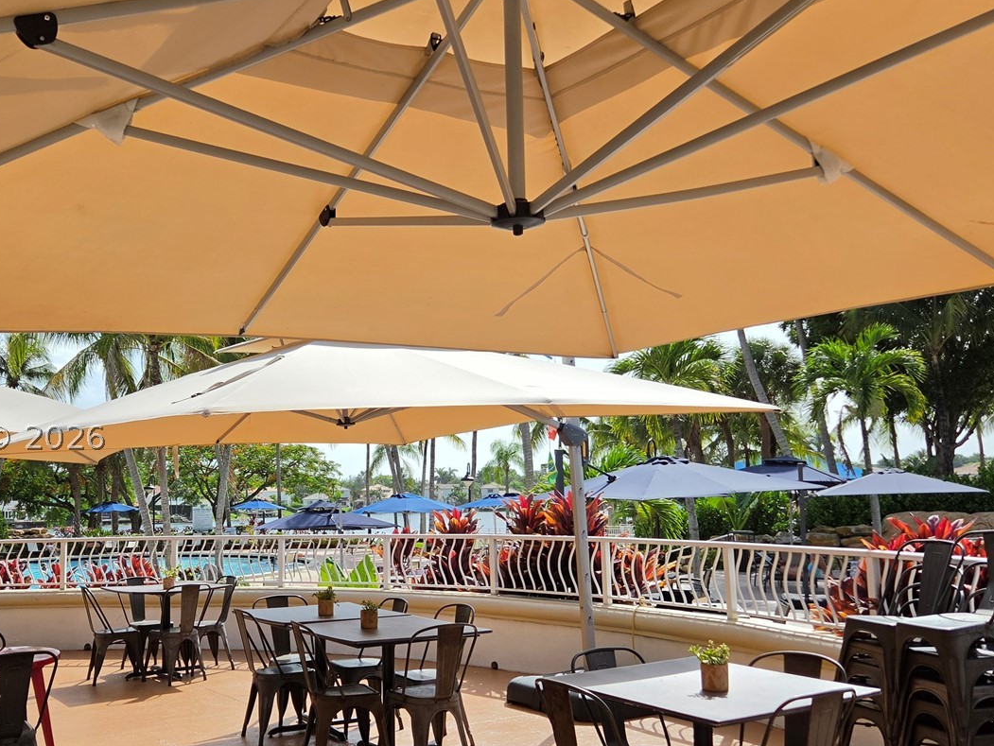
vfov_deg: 40.6
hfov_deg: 52.2
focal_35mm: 35
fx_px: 1005
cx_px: 394
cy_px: 437
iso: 80
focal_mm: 5.4
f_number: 1.8
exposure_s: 1/4883
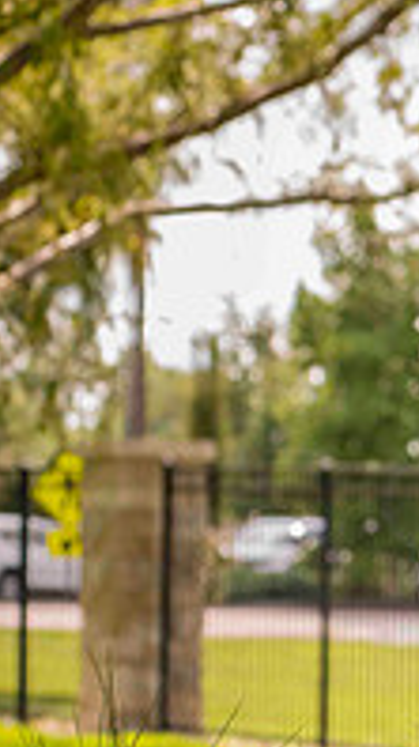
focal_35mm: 265
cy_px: 630
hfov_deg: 4.4
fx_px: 5248
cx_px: 1163
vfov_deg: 8.1
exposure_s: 1/320
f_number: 6.3
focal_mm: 80
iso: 400
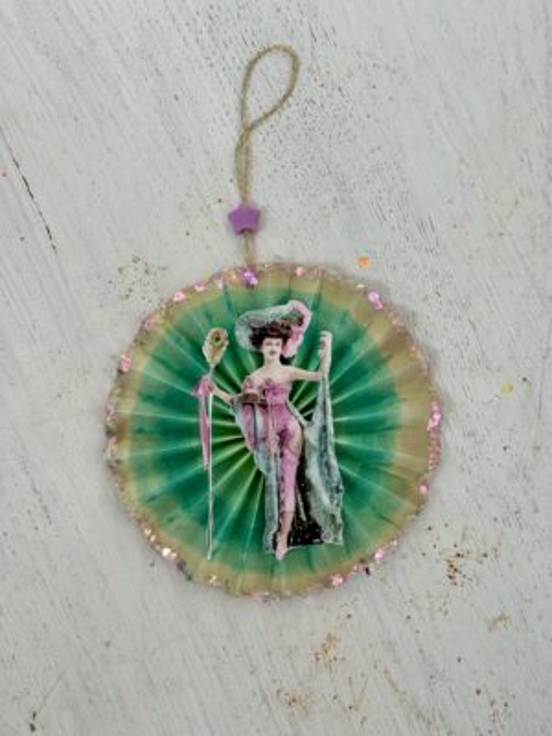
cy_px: 368
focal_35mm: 48
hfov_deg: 30.3
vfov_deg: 39.7
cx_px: 276
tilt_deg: -88.5
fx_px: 1021
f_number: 1.78
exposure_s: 1/318
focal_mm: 6.76
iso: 64
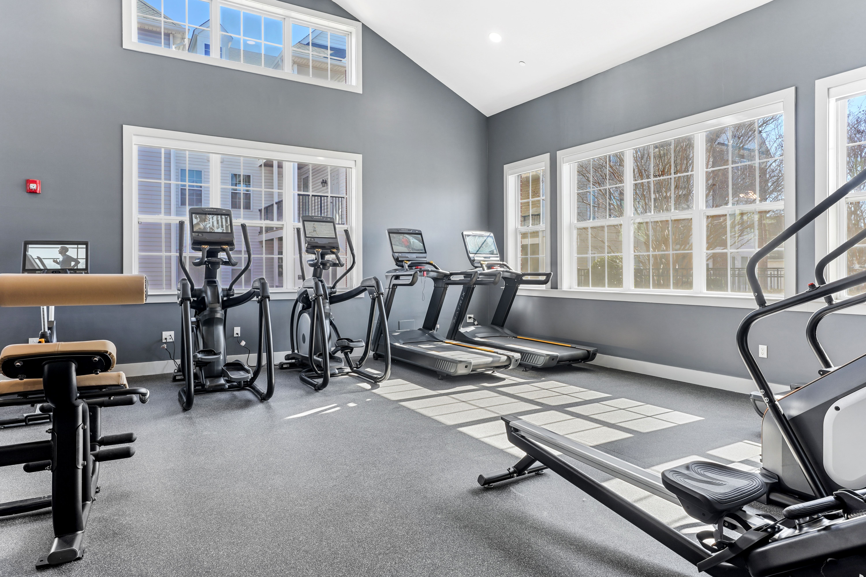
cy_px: 288
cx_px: 433
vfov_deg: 59.5
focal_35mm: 21
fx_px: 505
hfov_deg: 81.2
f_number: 10
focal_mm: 21
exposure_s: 1/13
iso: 200
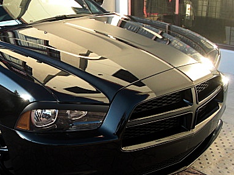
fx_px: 406
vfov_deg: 24.4
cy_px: 94
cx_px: 54
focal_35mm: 60
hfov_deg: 31.5
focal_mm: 6.3
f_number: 2.8
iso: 50
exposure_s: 1/160
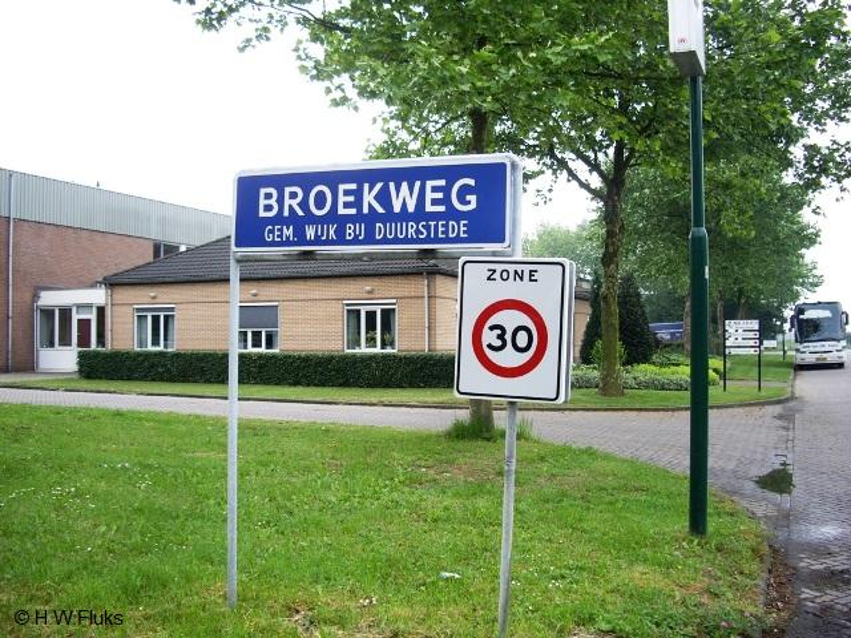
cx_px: 426
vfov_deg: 37.7
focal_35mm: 38
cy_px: 319
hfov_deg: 49.0
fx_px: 934
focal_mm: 7.9
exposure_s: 1/160
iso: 64
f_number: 2.8
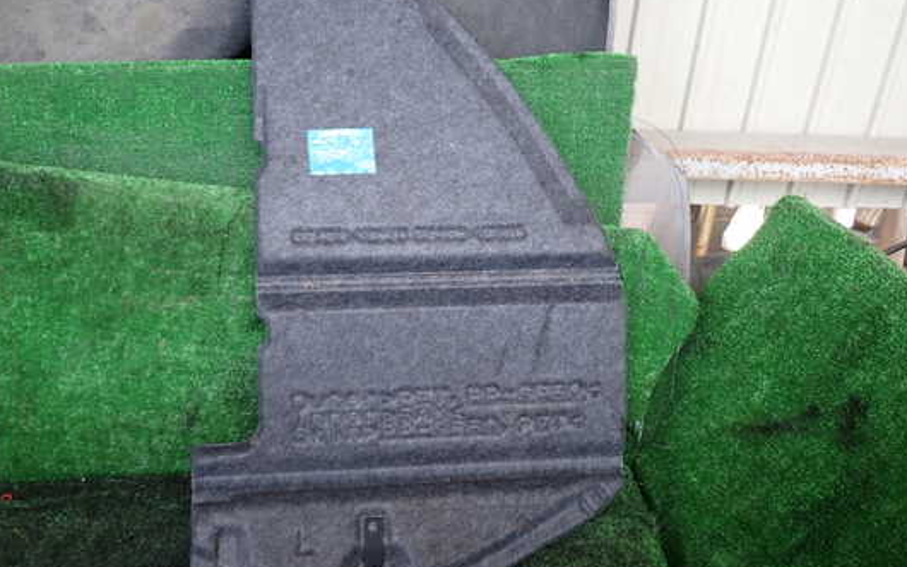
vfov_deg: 35.3
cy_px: 252
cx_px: 416
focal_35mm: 36
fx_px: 890
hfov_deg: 54.0
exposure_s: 1/60
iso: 125
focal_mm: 5.4
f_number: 2.3
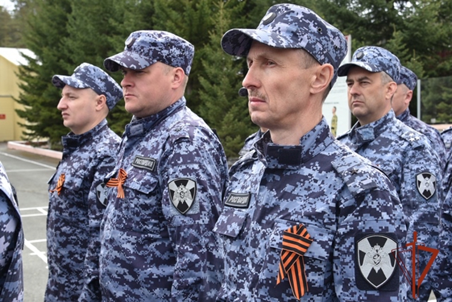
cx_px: 226
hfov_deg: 50.7
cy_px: 151
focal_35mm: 38
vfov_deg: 35.1
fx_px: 477
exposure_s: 1/200
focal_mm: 38
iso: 400
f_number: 7.1
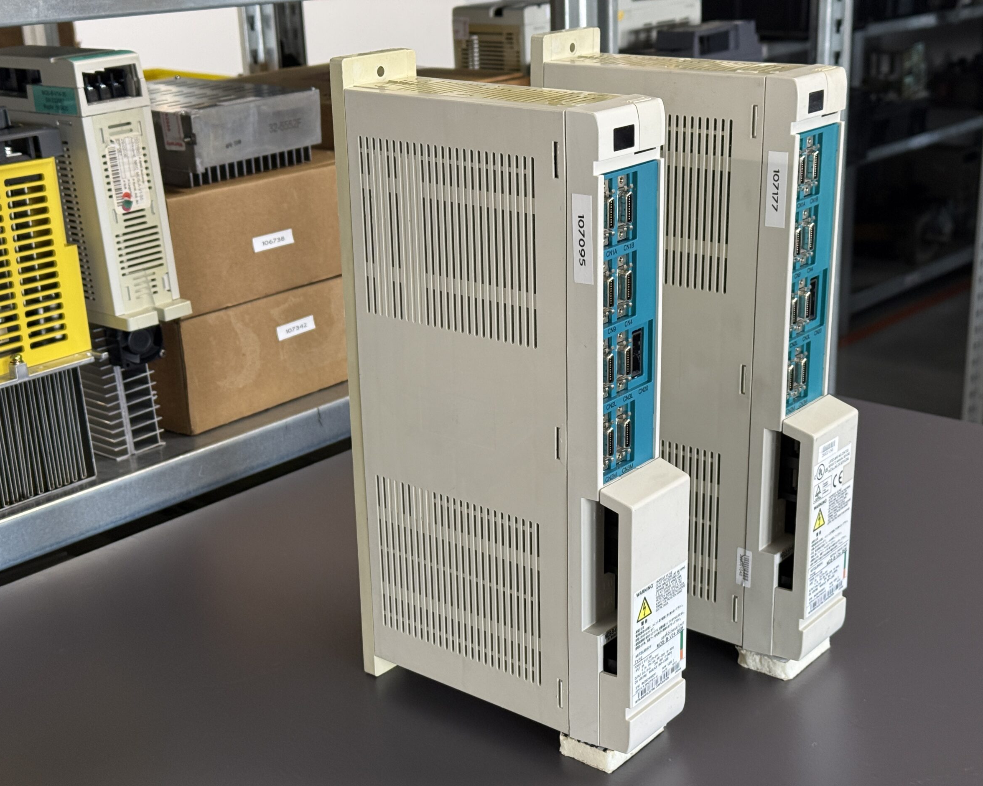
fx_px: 1484
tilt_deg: -19.3
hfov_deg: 36.7
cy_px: 400
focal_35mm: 51
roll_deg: +1.5
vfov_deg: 29.7
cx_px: 497
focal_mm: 6.76
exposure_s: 1/50
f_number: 1.78
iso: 125
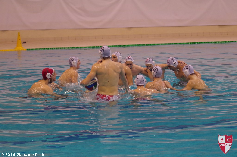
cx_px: 118
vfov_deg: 12.2
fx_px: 736
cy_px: 78
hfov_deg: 18.3
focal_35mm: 112
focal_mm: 75
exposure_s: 1/200
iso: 2500
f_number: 4
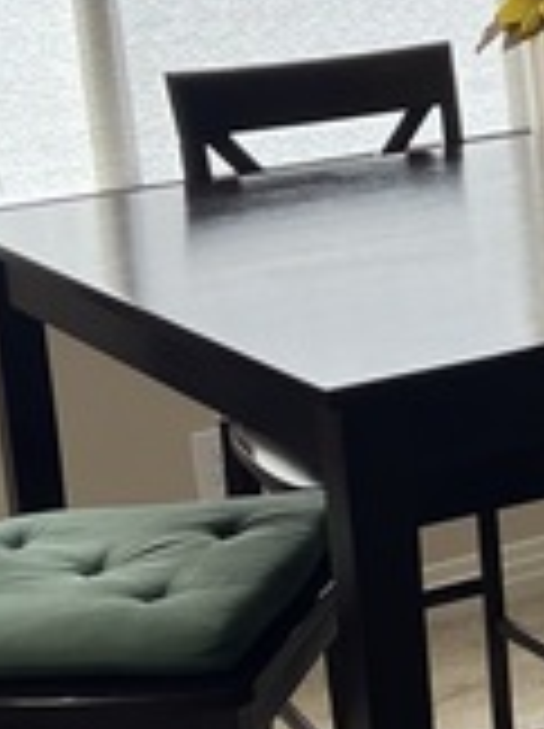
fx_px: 2248
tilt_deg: -9.6
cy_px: 214
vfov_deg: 18.3
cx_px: 715
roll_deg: +4.8
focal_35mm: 107
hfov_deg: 13.3
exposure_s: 1/155
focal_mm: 5.7
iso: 64
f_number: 1.5
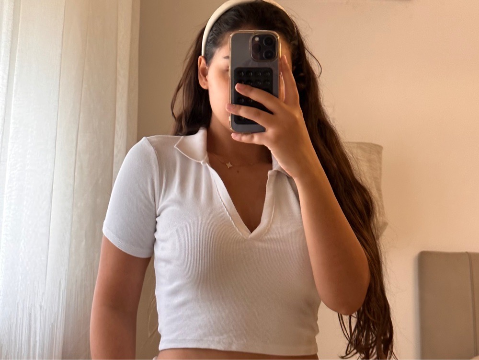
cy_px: 180
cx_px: 240
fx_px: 665
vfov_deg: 30.3
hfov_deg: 39.6
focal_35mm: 48
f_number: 1.78
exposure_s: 1/63
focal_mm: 6.86
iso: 80
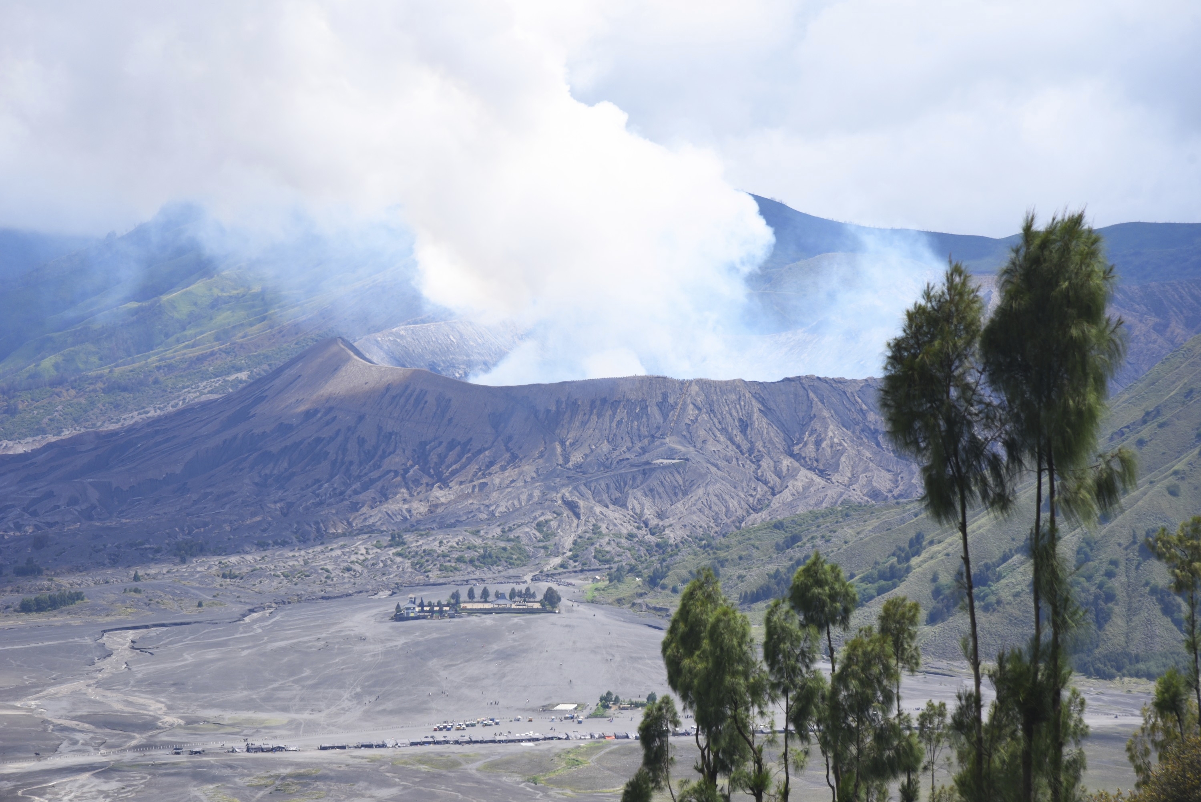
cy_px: 401
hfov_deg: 17.1
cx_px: 600
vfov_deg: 11.4
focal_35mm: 120
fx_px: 4005
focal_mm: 120
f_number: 7.1
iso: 500
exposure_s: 1/1600
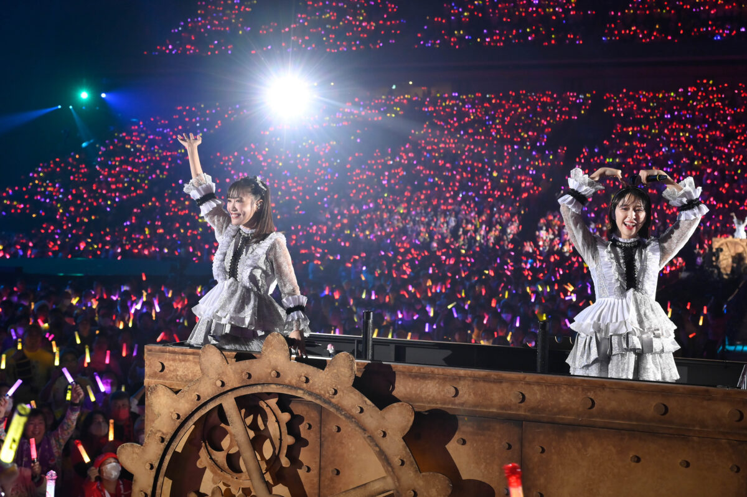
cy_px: 248
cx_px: 374
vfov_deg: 26.9
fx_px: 1037
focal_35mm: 50
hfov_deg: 39.6
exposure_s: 1/400
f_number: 4.5
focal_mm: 50
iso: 2500
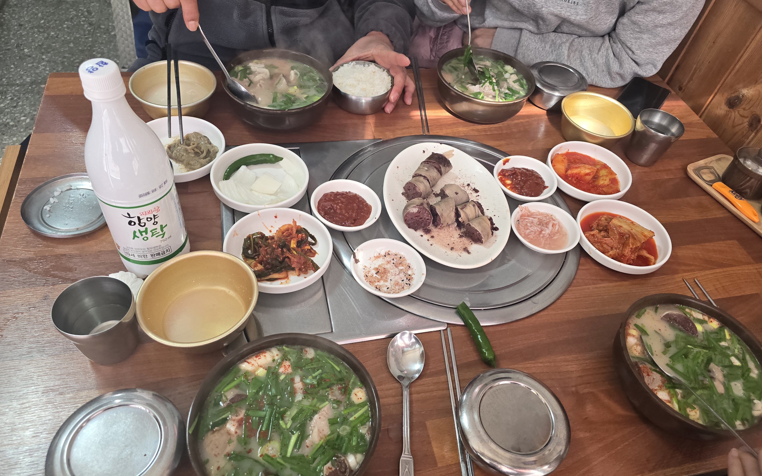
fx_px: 519
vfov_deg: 49.3
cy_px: 246
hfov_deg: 72.5
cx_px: 387
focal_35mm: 25
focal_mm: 6.3
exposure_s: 1/180
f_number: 1.7
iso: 200
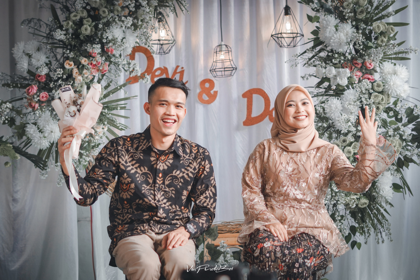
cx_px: 210
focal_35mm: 75
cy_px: 140
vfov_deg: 18.2
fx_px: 875
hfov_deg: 27.0
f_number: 1.8
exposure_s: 1/1000
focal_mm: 50
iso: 250
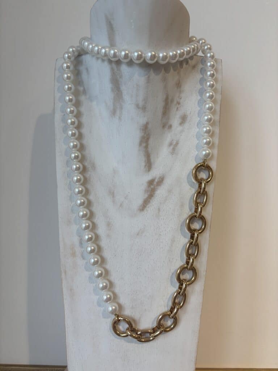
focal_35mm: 26
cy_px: 186
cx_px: 139
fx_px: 278
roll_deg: -1.5
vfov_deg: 67.3
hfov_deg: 53.1
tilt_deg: -7.3
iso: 50
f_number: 1.6
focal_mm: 5.96
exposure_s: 1/370
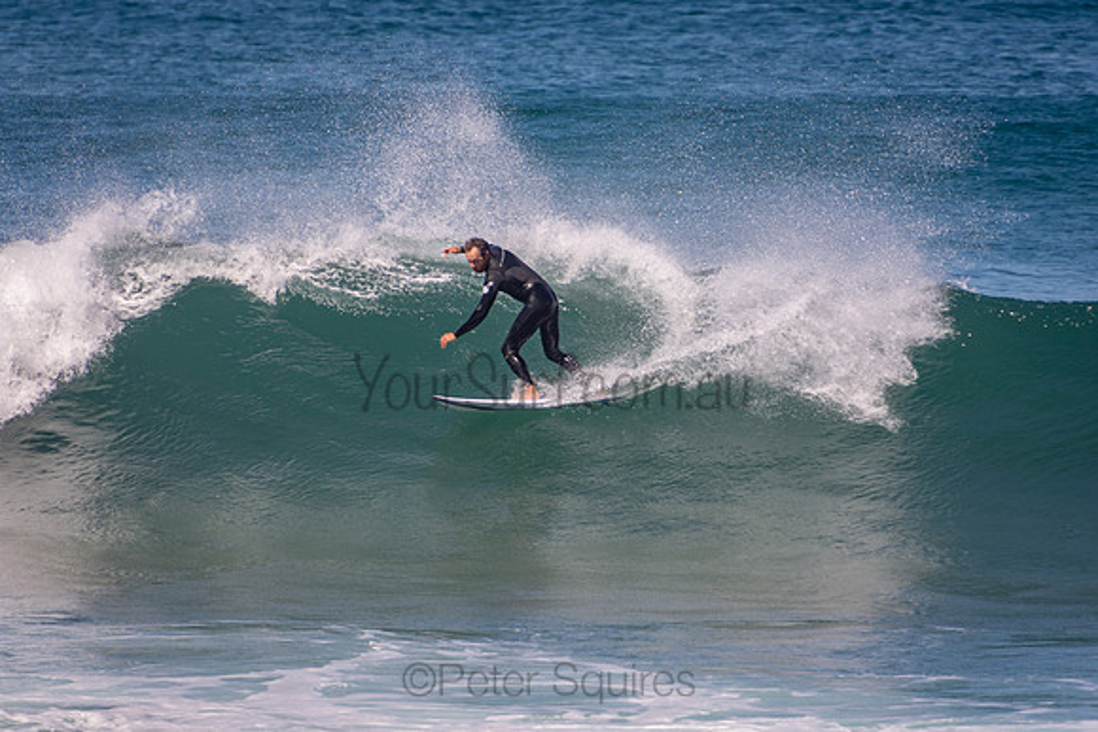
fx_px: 18303
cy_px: 366
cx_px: 549
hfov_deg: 3.4
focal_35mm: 600
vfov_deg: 2.3
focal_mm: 400
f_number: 5.6
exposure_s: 1/1250
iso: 200
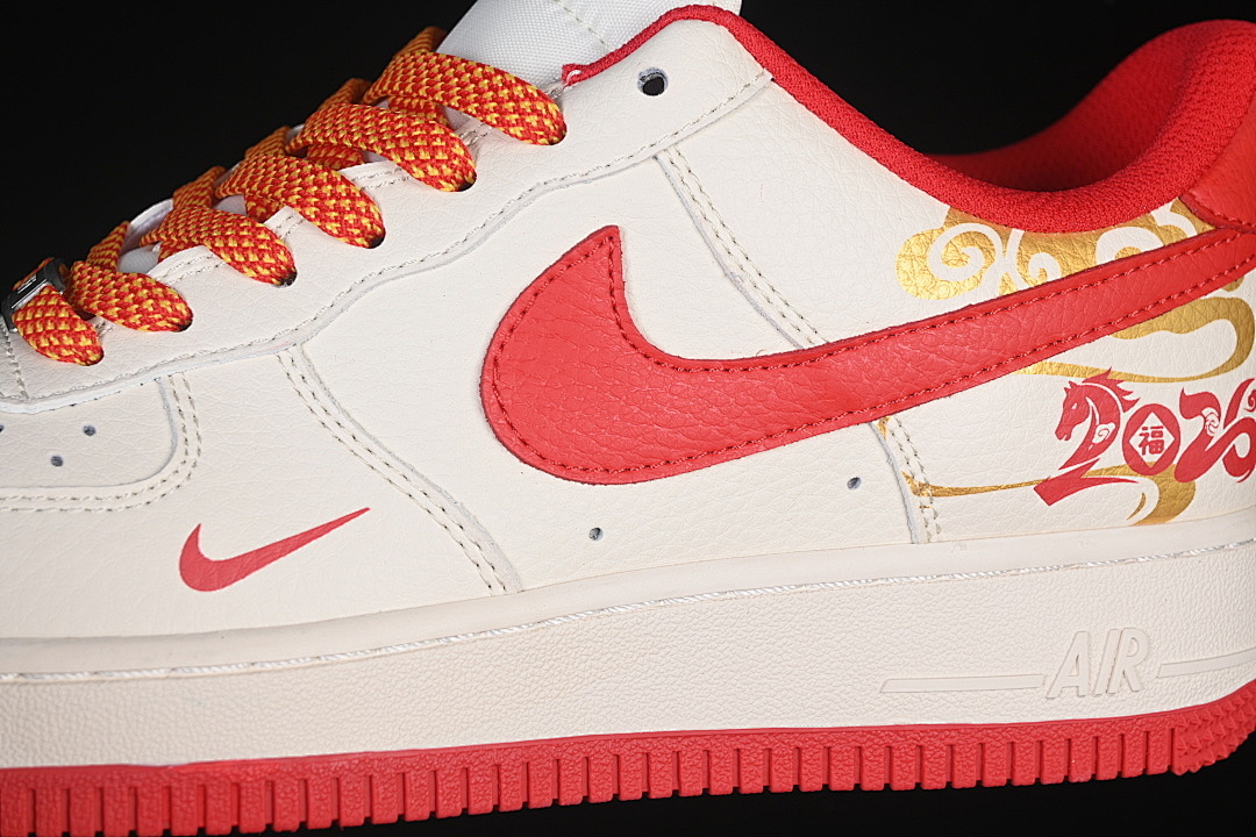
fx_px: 2616
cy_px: 418
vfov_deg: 18.2
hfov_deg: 27.0
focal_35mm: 75
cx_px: 628
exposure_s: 1/80
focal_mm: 50
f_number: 7.1
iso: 160
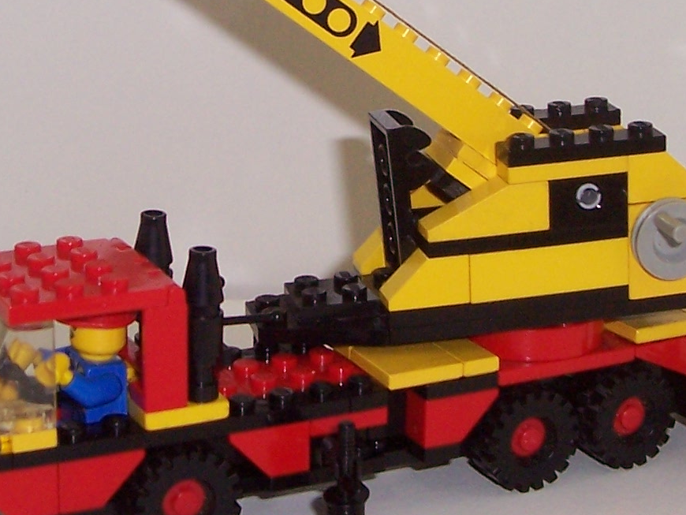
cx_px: 248
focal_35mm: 90
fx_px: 1784
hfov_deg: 21.7
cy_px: 66
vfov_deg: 16.2
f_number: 2.7
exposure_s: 1/60
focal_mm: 5.6
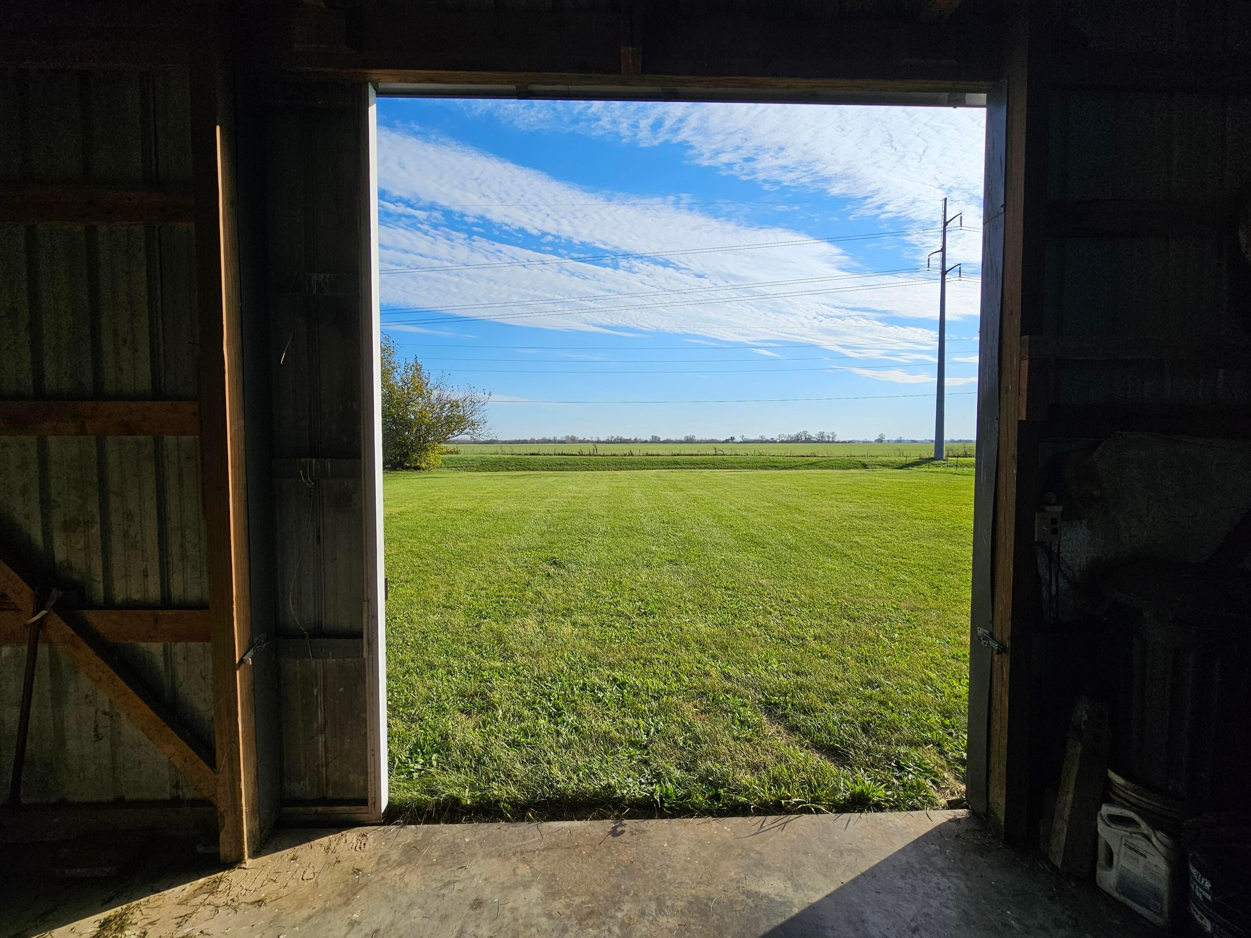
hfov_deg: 106.2
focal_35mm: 13
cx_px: 626
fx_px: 470
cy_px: 469
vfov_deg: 89.9
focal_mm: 2.2
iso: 50
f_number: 2.2
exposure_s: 1/2905
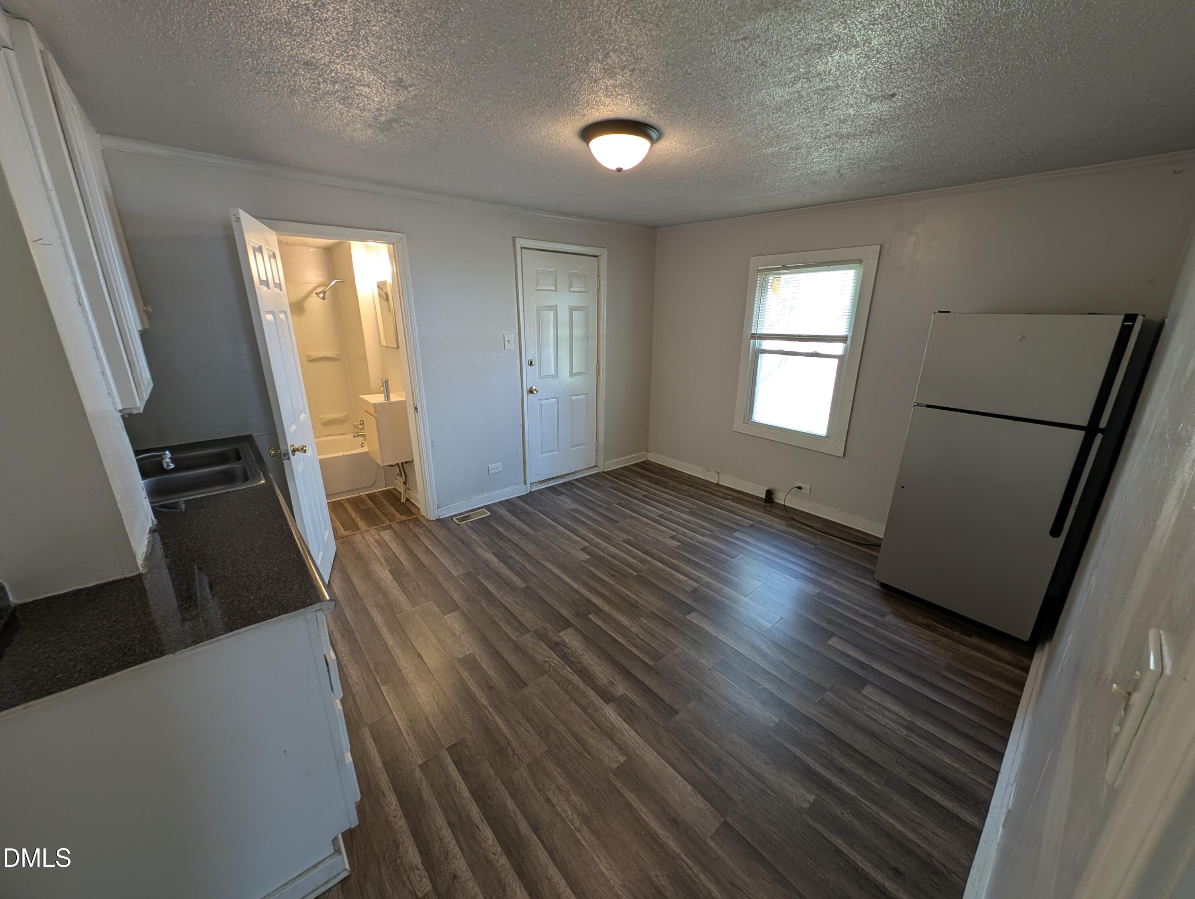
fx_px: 415
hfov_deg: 110.5
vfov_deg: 94.6
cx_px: 598
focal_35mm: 12
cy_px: 450
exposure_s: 1/24
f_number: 1.95
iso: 74
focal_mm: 2.23
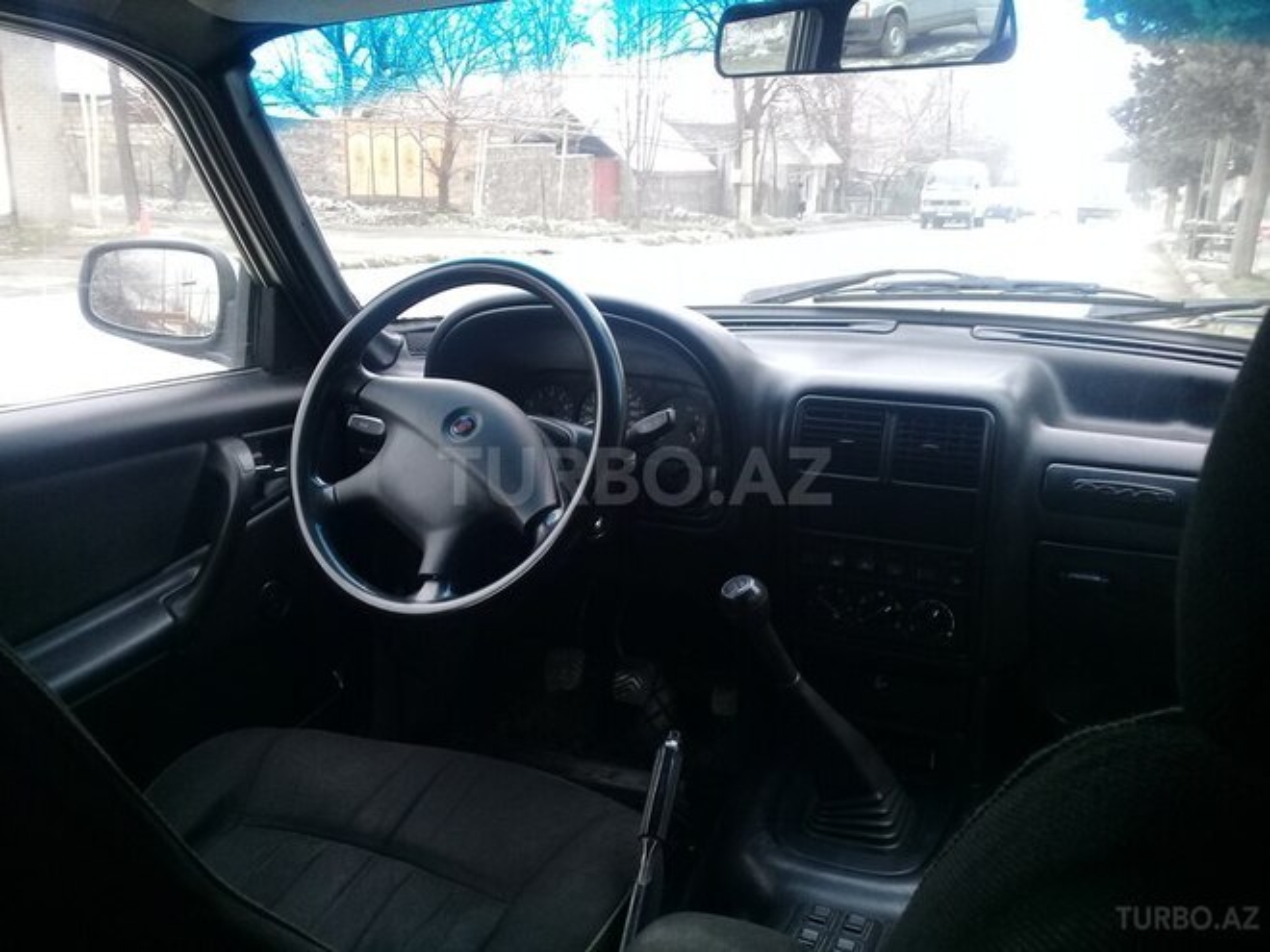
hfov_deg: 58.4
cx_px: 635
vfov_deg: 45.4
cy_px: 476
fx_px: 1137
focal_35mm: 31
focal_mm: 3.3
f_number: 2.2
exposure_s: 1/33
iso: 50
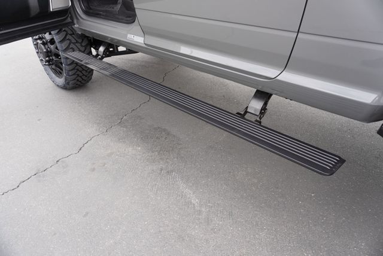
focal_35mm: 24
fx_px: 256
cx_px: 192
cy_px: 128
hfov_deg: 73.7
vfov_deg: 53.2
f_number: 4
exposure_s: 1/160
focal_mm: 16
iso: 125
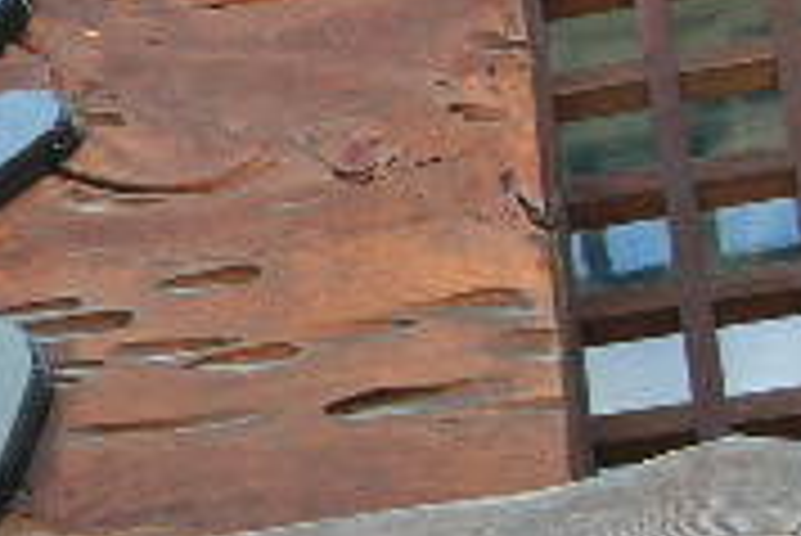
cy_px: 378
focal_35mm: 131
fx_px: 2917
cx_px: -256
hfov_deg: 14.9
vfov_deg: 10.5
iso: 50
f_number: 2.8
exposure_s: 1/56.4
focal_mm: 5.8
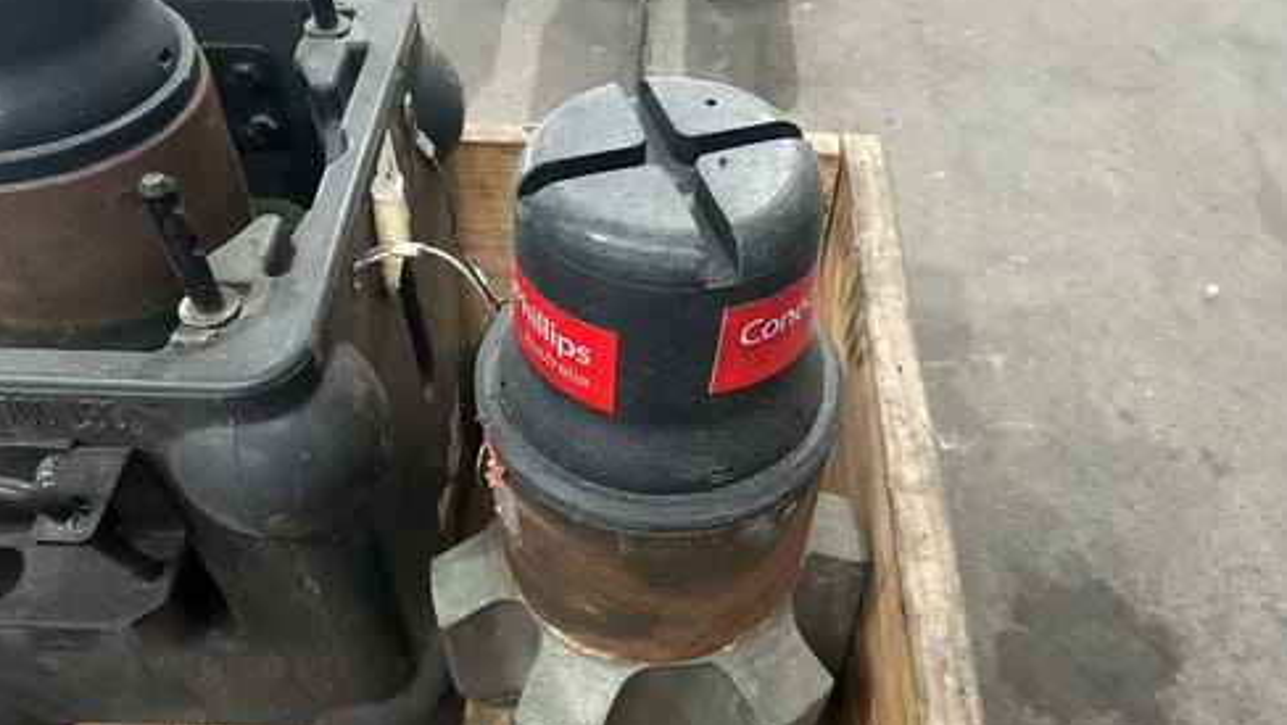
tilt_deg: -51.8
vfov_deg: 39.8
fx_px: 990
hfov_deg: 66.0
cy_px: 476
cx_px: 633
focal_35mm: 29
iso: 640
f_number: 1.5
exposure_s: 1/37
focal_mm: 5.7
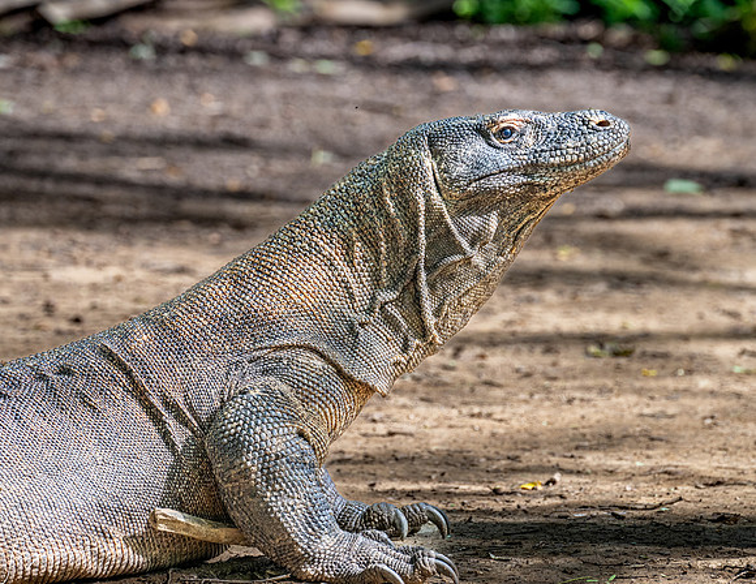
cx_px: 462
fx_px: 10276
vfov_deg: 3.3
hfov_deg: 4.2
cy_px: 276
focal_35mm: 465
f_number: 8
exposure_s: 1/500
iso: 720
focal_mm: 400
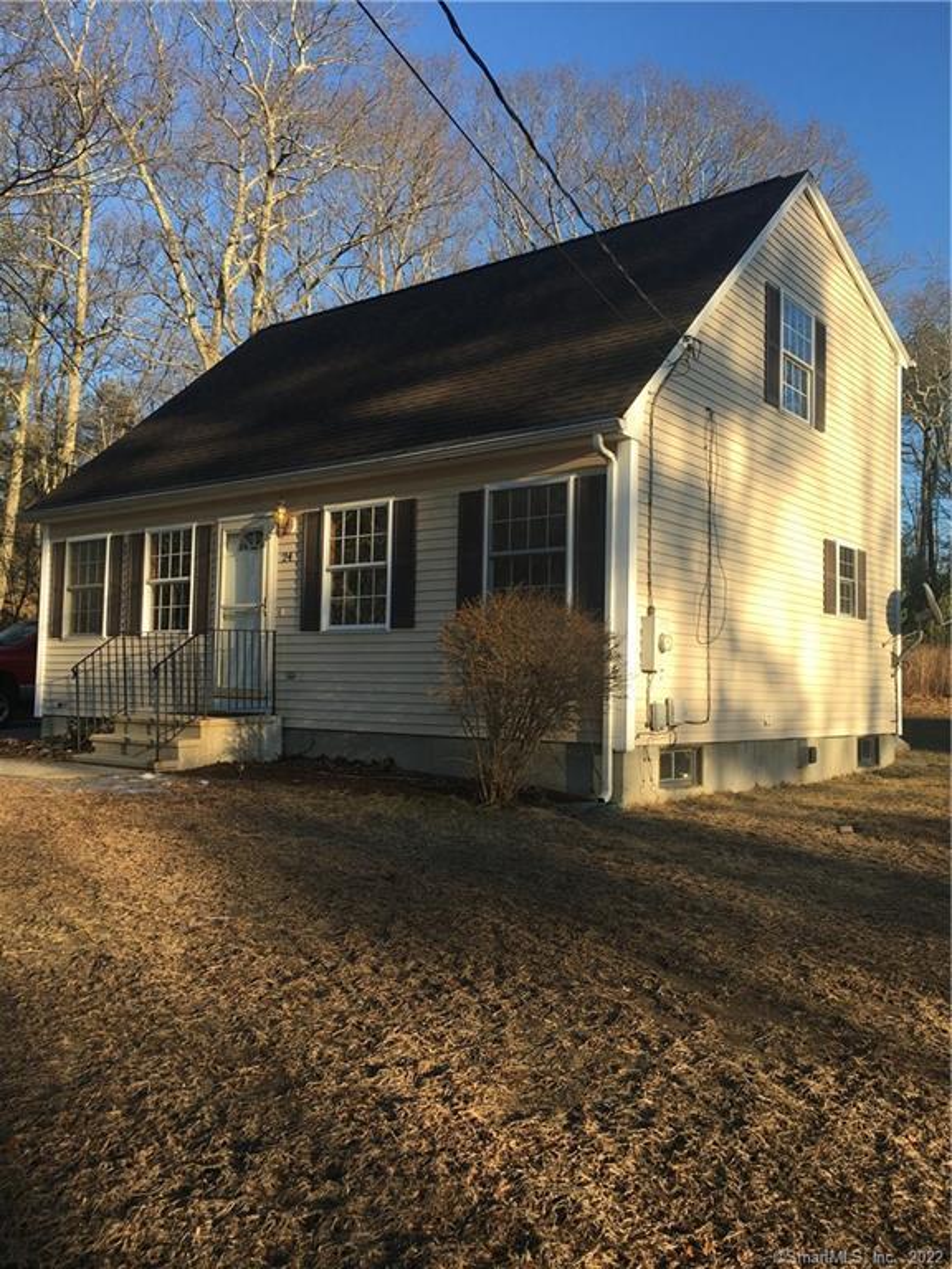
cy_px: 634
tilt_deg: +4.0
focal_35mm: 29
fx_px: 1063
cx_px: 476
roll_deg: -1.5
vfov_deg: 61.7
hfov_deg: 48.2
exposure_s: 1/523
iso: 25
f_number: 2.2
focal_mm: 4.15
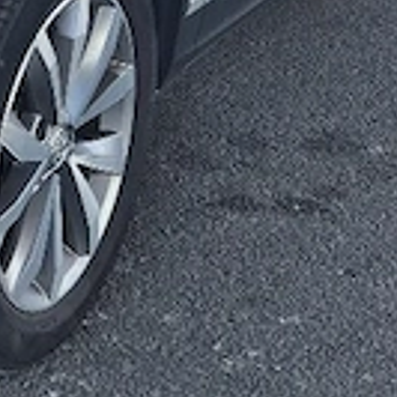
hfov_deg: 13.3
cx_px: -236
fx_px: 1583
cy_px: -81
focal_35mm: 122
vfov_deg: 13.9
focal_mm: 5.4
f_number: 1.8
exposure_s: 1/400
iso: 25
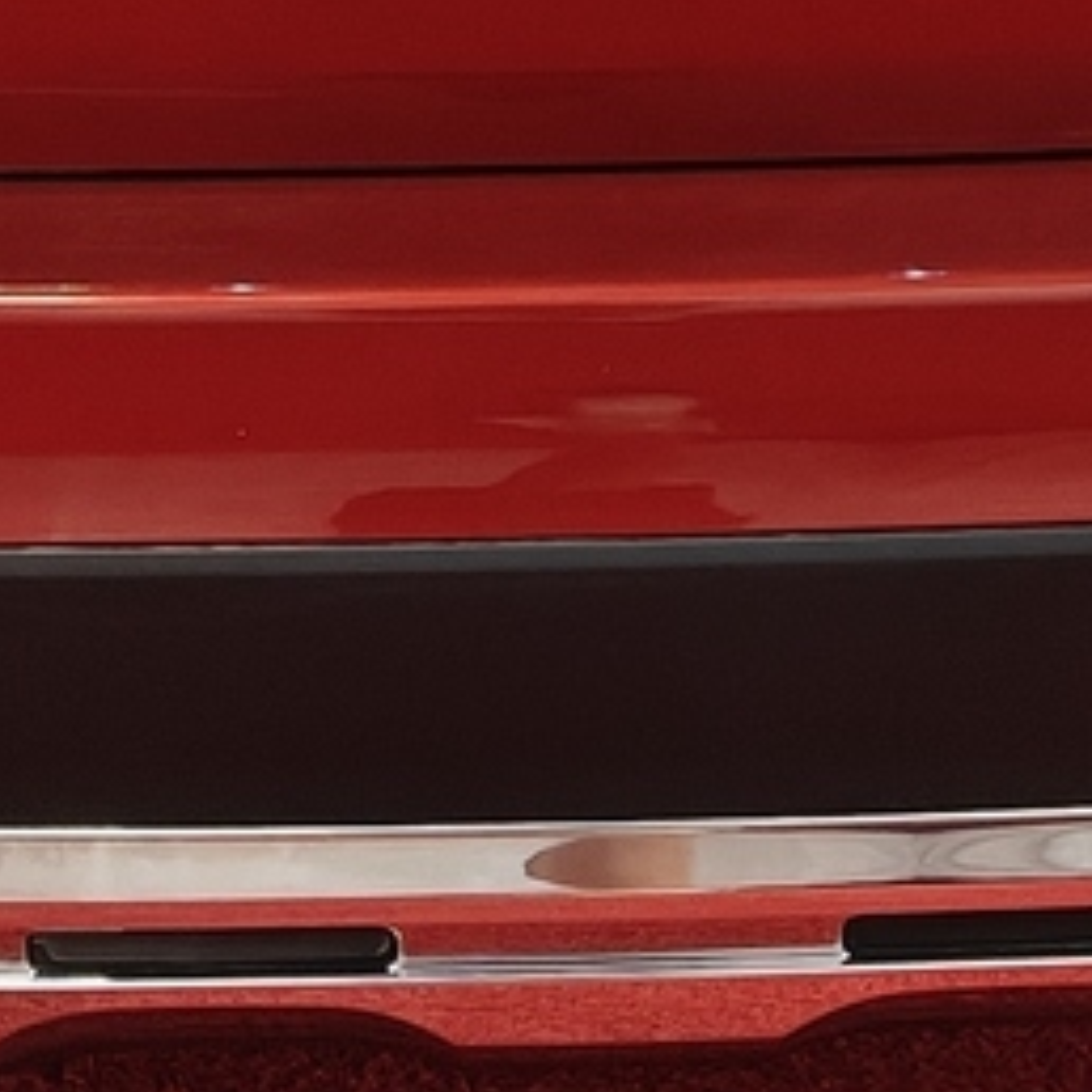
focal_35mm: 158
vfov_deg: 10.6
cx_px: 499
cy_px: -665
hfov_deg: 11.1
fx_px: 5639
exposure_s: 1/50
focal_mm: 5.59
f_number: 1.8
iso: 64
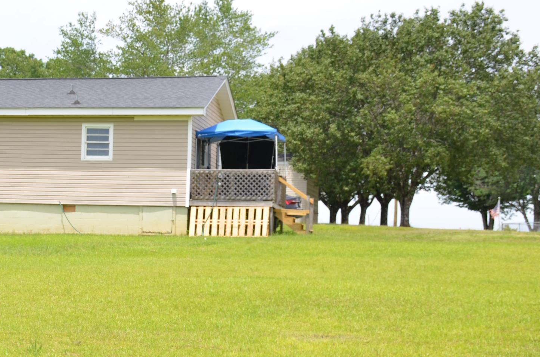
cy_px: 209
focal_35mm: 102
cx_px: 27
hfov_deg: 19.6
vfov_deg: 13.3
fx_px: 1526
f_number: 9
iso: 100
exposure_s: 1/250
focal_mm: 32
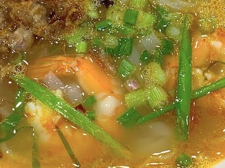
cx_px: 107
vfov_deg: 20.7
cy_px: 8
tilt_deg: -55.6
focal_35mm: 69
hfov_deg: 28.2
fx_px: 448
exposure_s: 1/48
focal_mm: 4.25
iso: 50
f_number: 1.8
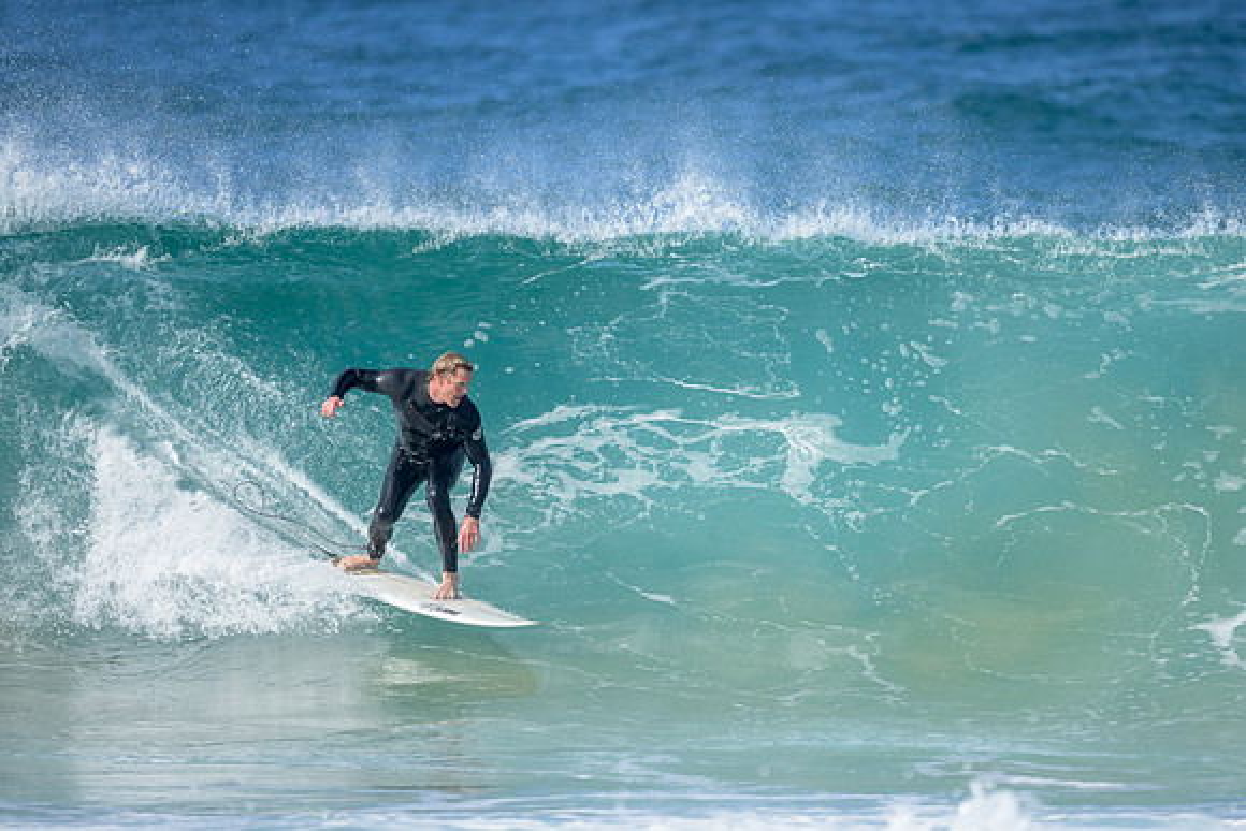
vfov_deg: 1.7
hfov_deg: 2.6
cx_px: 623
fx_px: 27694
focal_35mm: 800
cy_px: 416
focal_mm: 800
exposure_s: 1/2500
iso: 560
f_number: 6.3
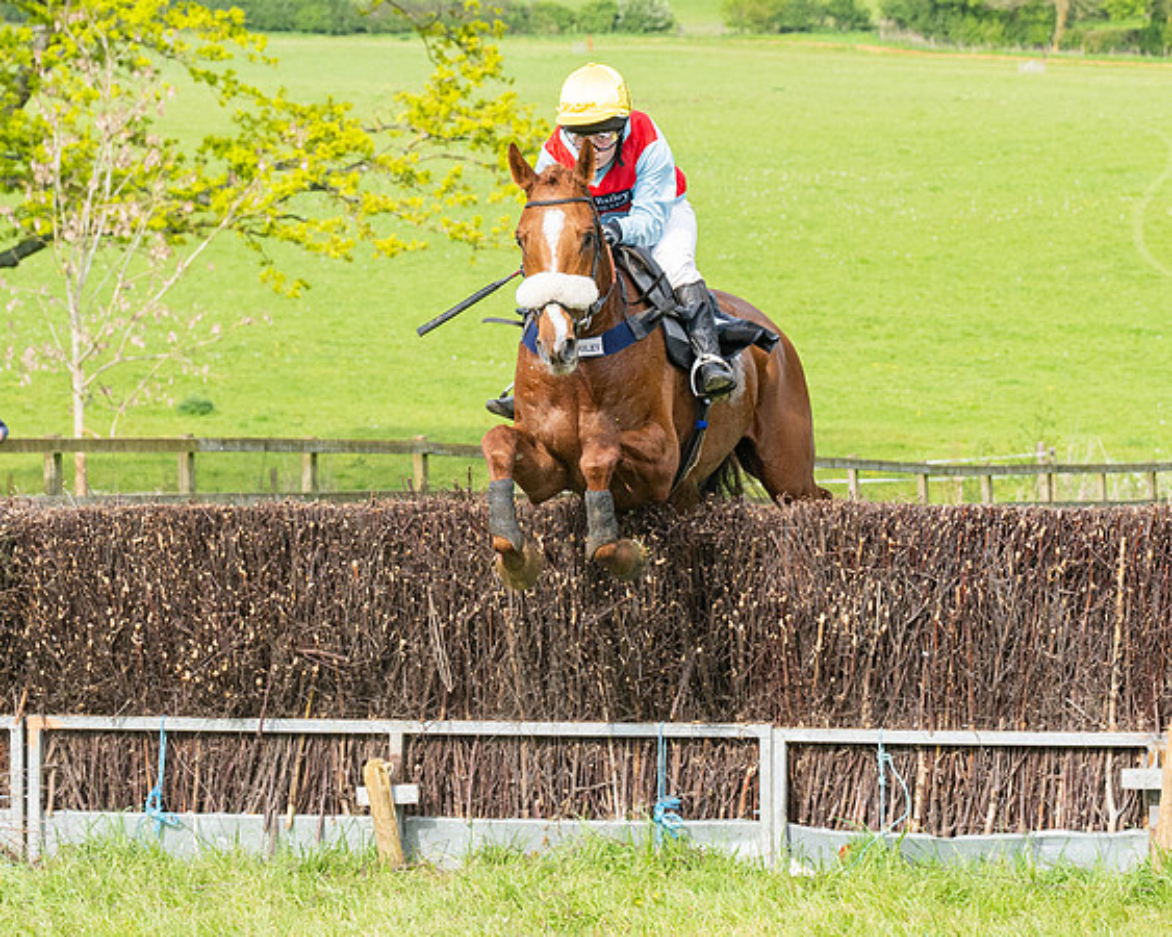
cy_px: 422
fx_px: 6888
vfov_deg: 7.8
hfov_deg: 9.7
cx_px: 681
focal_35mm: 199
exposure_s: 1/1250
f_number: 5.6
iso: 400
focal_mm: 74
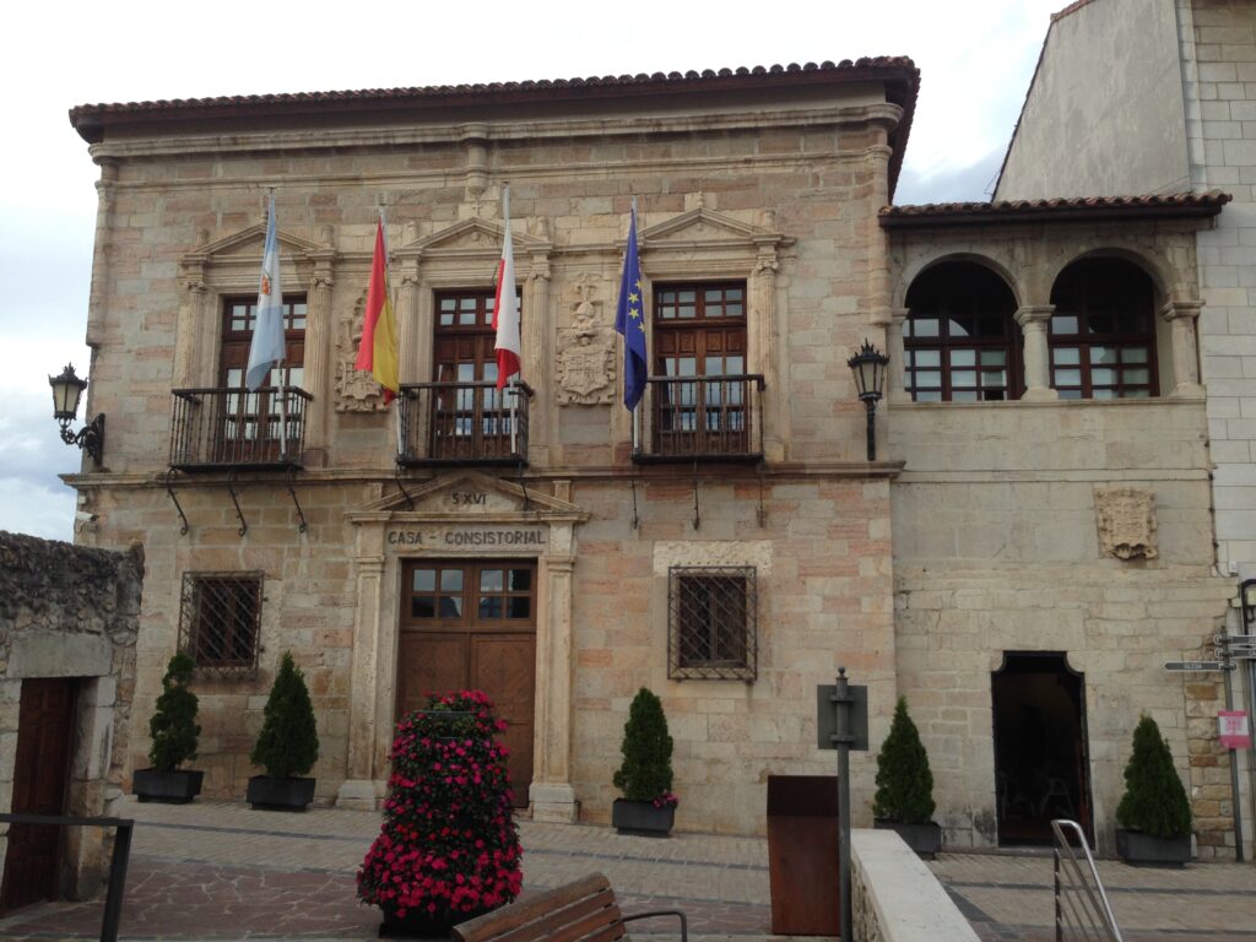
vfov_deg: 42.9
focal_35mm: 33
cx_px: 628
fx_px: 1197
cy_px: 471
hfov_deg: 55.4
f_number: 2.4
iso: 50
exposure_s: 1/570
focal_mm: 4.12
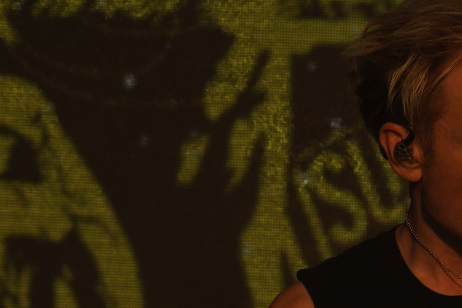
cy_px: 450
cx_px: 735
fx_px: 6044
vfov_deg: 2.9
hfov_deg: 4.3
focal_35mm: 471
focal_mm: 105
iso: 100
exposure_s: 1/640
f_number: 8
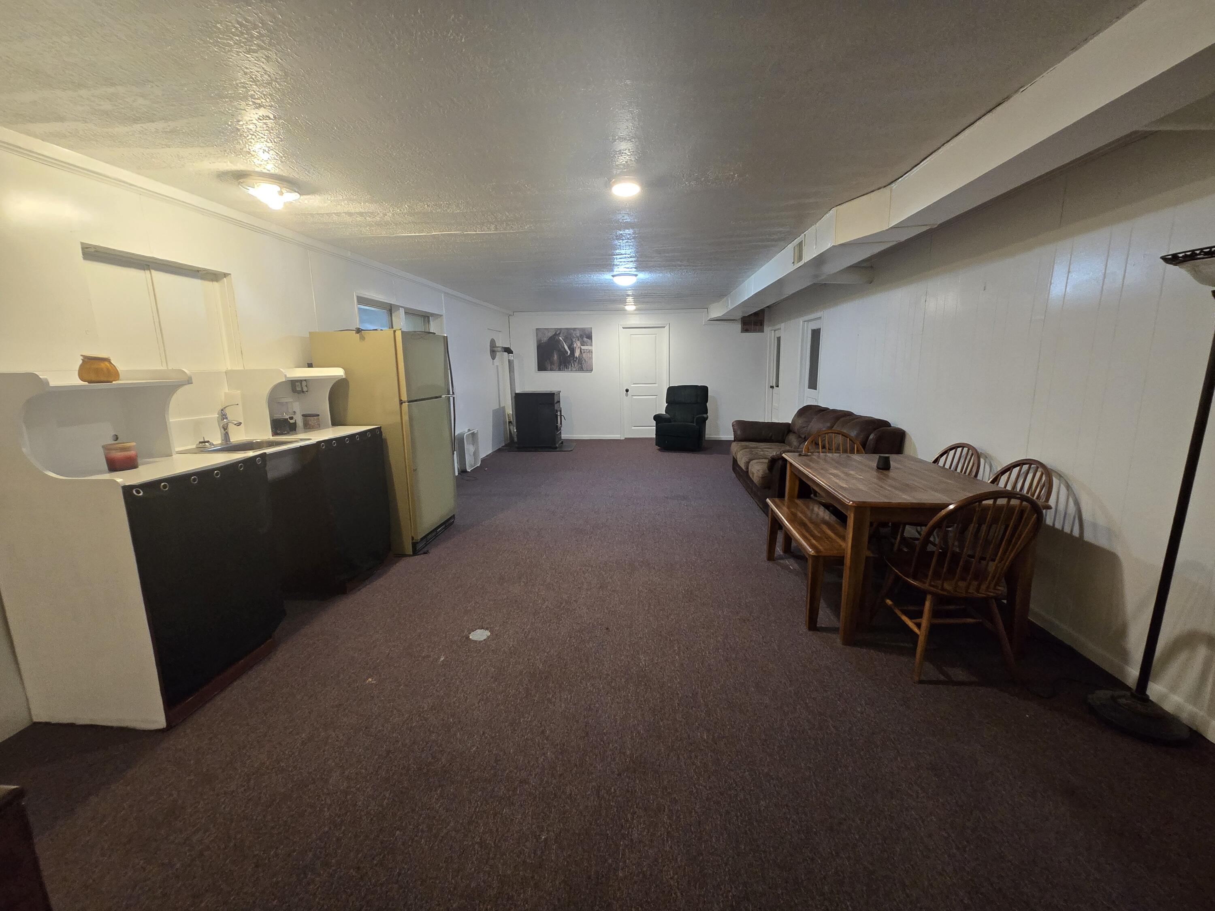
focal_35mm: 13
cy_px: 456
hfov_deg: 106.2
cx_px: 608
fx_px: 456
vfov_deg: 89.9
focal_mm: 2.2
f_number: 2.2
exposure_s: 1/60
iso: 500
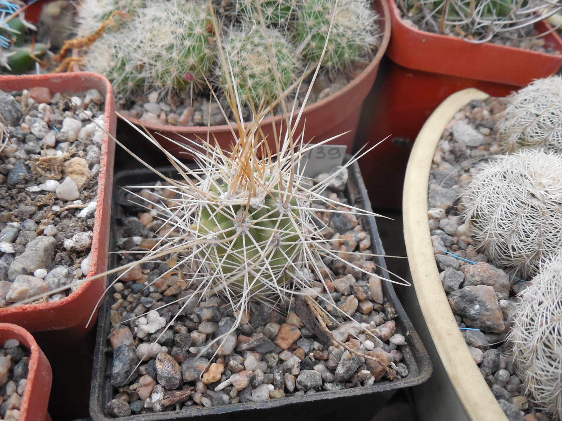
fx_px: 503
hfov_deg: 58.4
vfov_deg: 45.4
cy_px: 210
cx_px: 281
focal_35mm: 31
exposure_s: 1/30
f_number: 3.6
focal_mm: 5.6
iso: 400
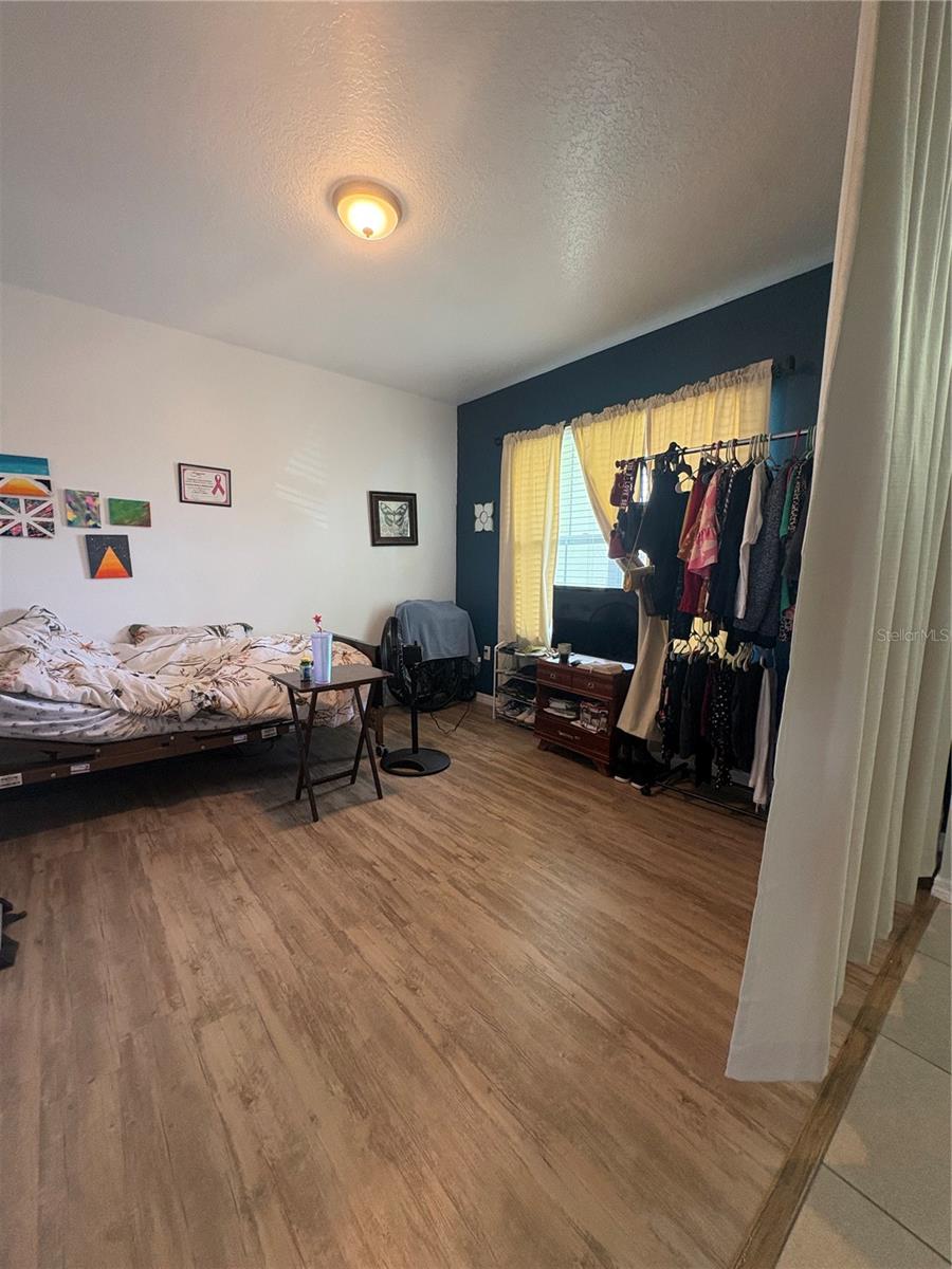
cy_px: 634
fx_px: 513
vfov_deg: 102.1
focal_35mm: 14
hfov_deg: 85.7
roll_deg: -2.0
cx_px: 476
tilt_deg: -7.4
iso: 400
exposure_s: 1/120
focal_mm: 2.22
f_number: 2.2
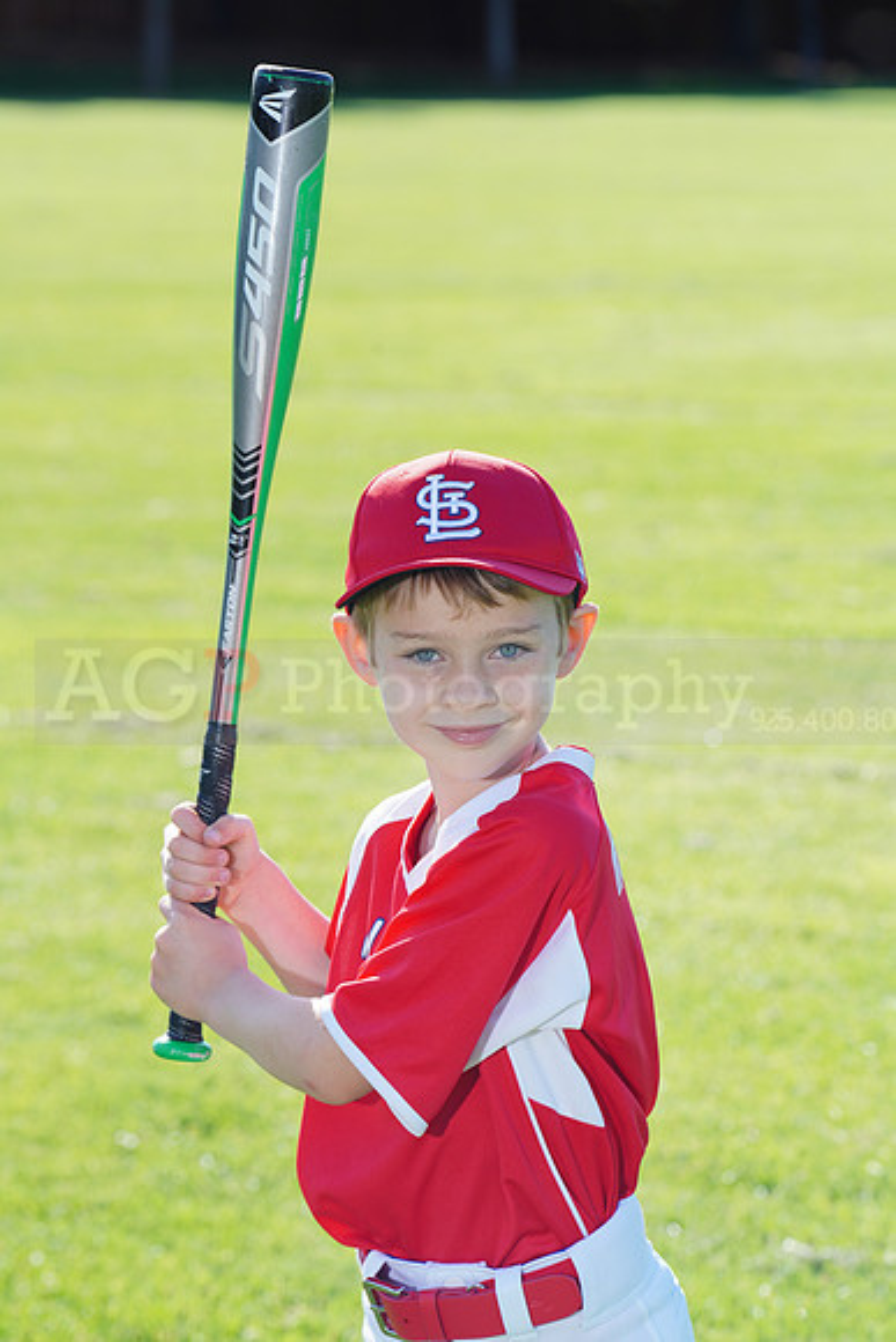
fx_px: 6790
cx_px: 448
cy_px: 671
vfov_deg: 11.3
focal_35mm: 182
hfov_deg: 7.5
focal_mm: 182
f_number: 9
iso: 200
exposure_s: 1/200
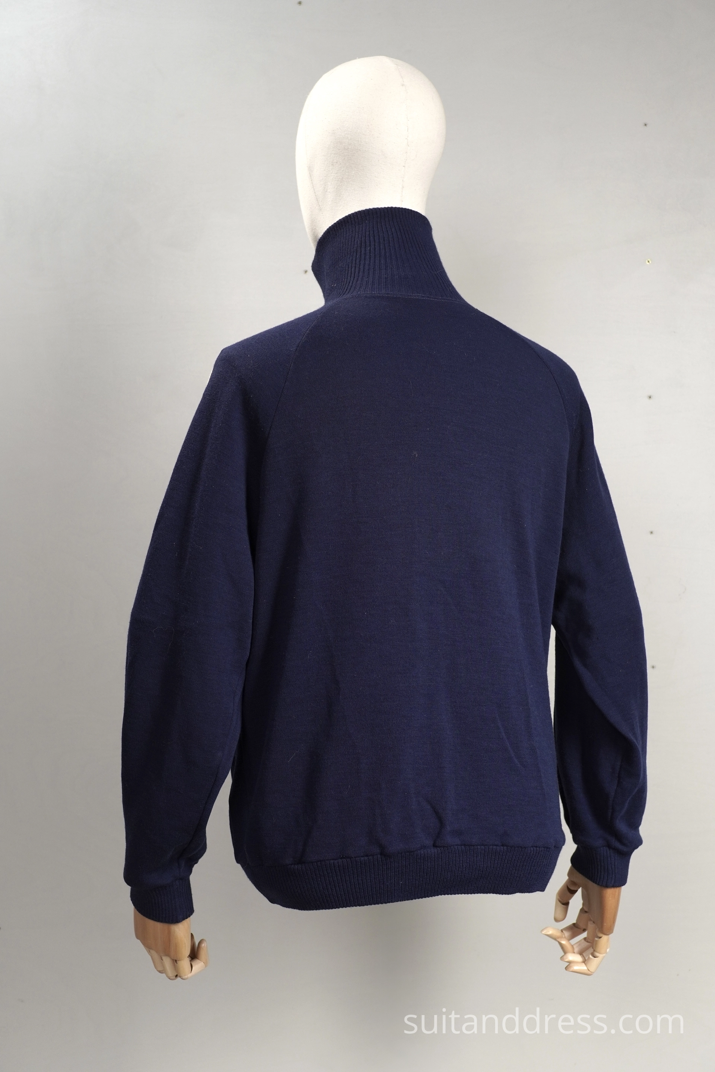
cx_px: 358
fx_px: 1430
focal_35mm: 48
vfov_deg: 41.1
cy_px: 536
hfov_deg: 28.1
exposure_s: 1/80
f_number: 4.5
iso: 400
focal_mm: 32
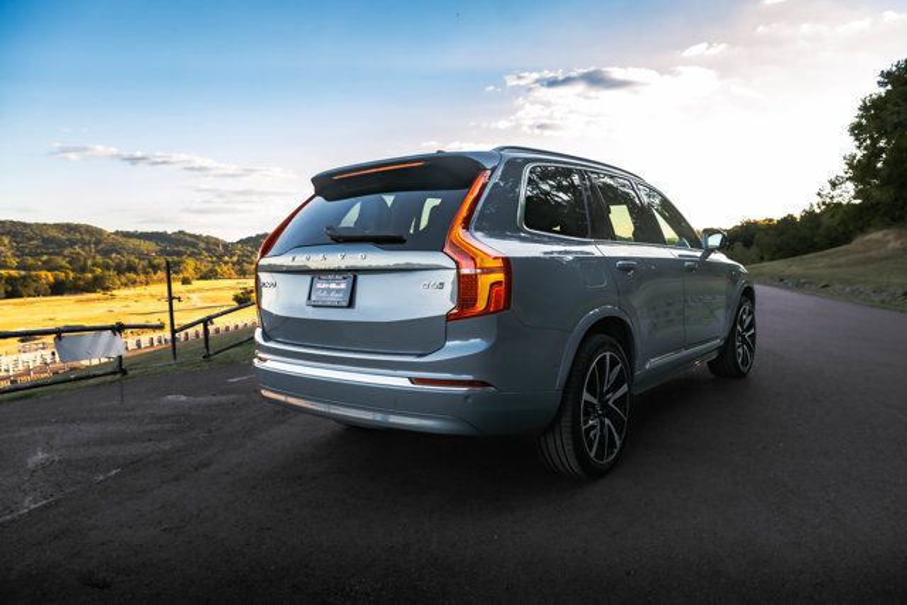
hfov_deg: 73.7
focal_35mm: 24
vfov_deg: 53.2
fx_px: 605
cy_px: 302
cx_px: 454
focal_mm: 24
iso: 800
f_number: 7.1
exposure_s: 1/400
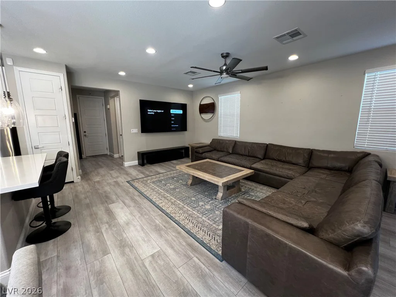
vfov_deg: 89.9
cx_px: 198
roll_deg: +0.2
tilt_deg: -8.3
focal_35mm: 13
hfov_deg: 106.2
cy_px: 148
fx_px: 149
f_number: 1.8
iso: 160
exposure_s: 1/60
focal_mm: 1.57
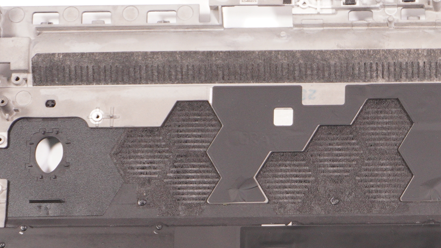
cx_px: 441
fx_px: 1684
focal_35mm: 144
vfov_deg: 8.2
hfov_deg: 14.7
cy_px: 373
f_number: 5.6
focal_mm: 30
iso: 500
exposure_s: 1/100
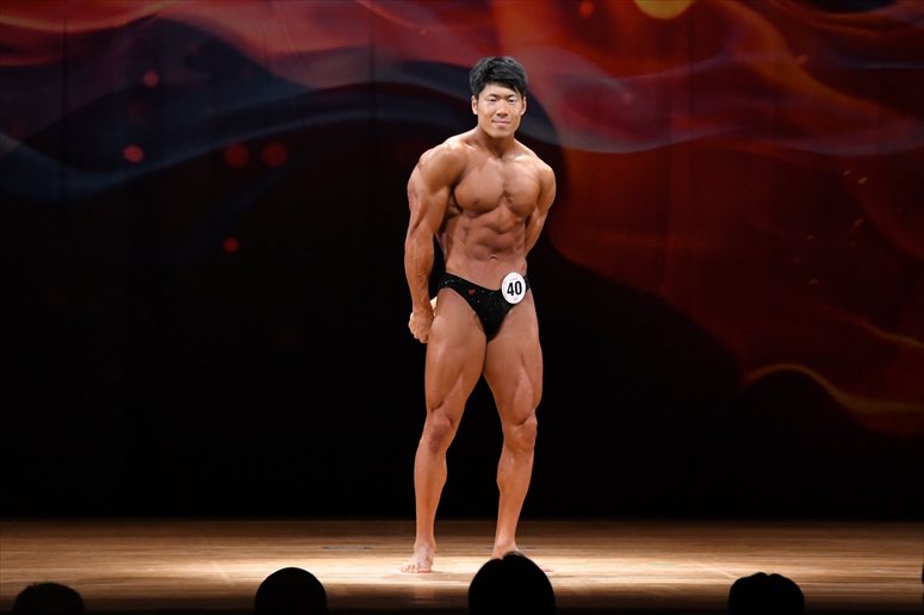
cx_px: 462
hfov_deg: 9.2
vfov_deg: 6.1
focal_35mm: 225
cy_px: 308
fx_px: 5772
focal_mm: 150
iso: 4000
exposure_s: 1/400
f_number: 5.6
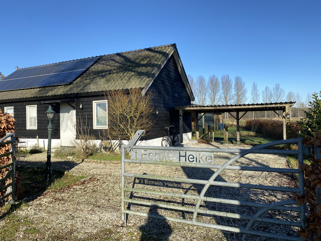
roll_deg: +0.9
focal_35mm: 26
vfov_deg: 53.1
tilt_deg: +0.3
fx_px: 241
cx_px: 160
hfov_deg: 67.3
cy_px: 120
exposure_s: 1/2222
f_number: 1.8
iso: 32
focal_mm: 4.25
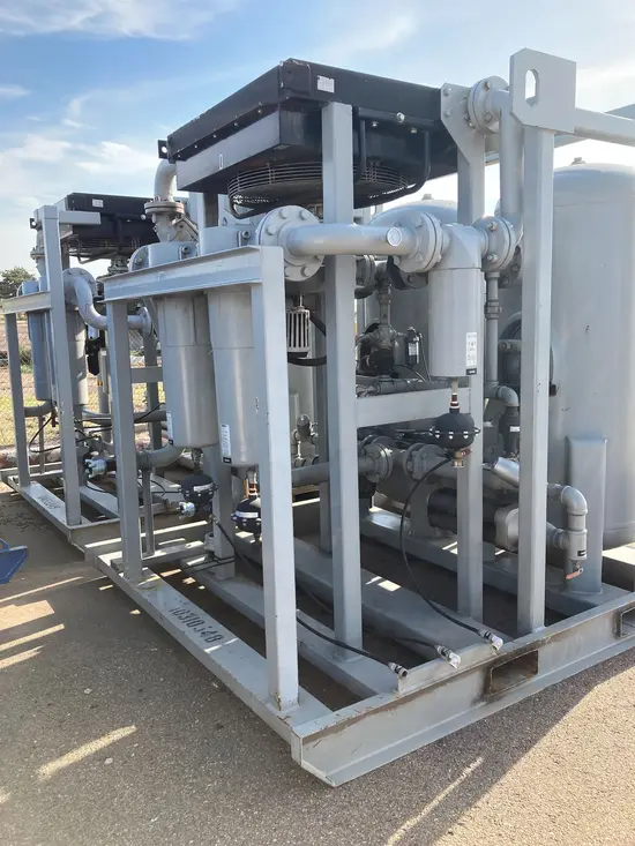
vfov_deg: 63.4
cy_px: 423
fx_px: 685
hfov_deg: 49.8
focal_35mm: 28
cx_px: 318
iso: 20
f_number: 1.8
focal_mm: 3.99
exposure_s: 1/666
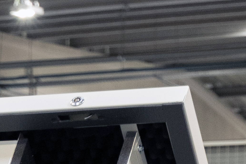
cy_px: 604
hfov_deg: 6.4
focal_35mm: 319
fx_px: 2180
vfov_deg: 4.1
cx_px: -4
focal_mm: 42
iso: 2000
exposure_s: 1/200
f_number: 3.5
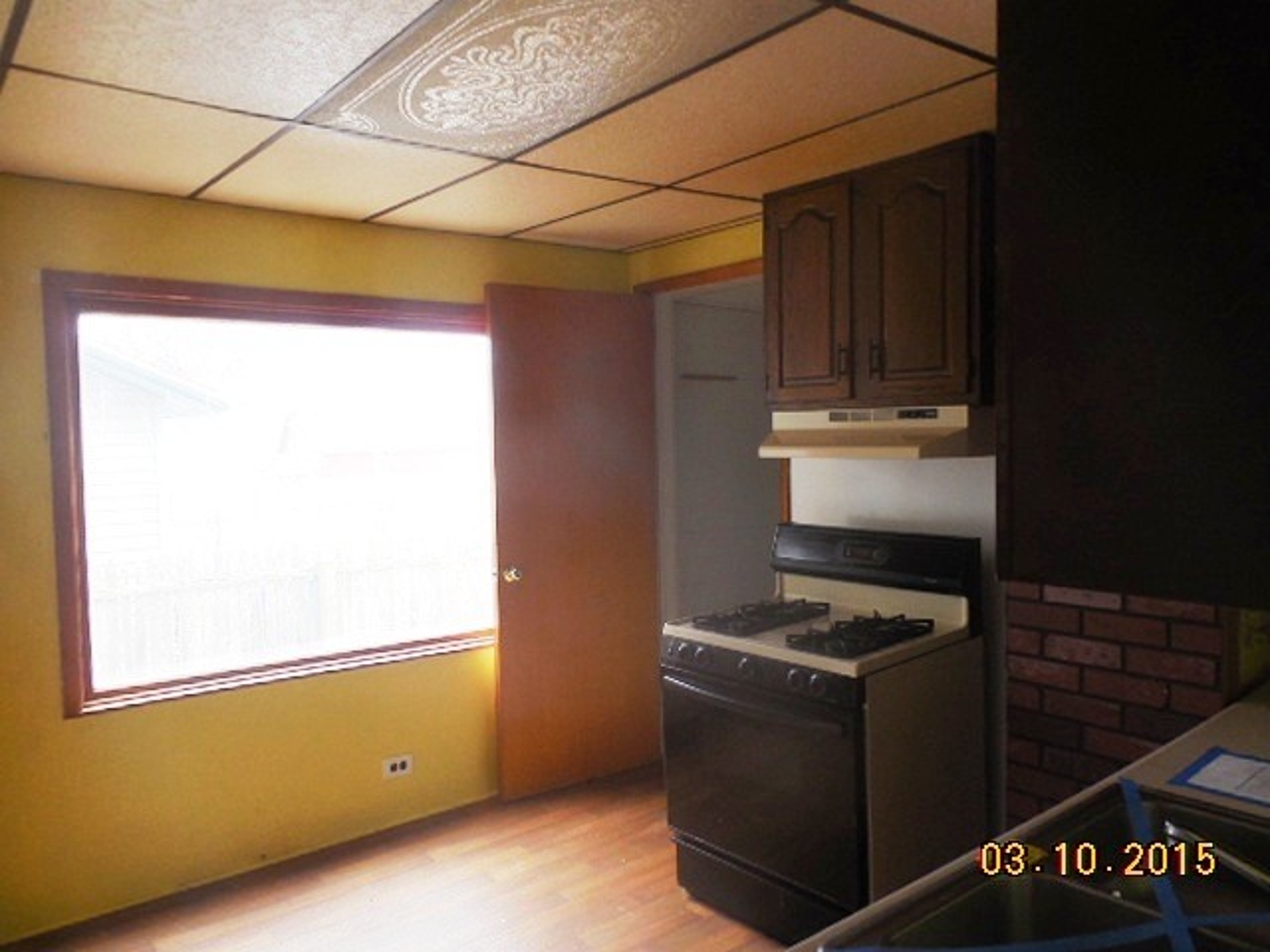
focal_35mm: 25
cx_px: 635
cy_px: 476
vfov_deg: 54.9
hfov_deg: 69.4
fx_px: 917
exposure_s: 1/30
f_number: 3.3
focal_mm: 4.5
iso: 125
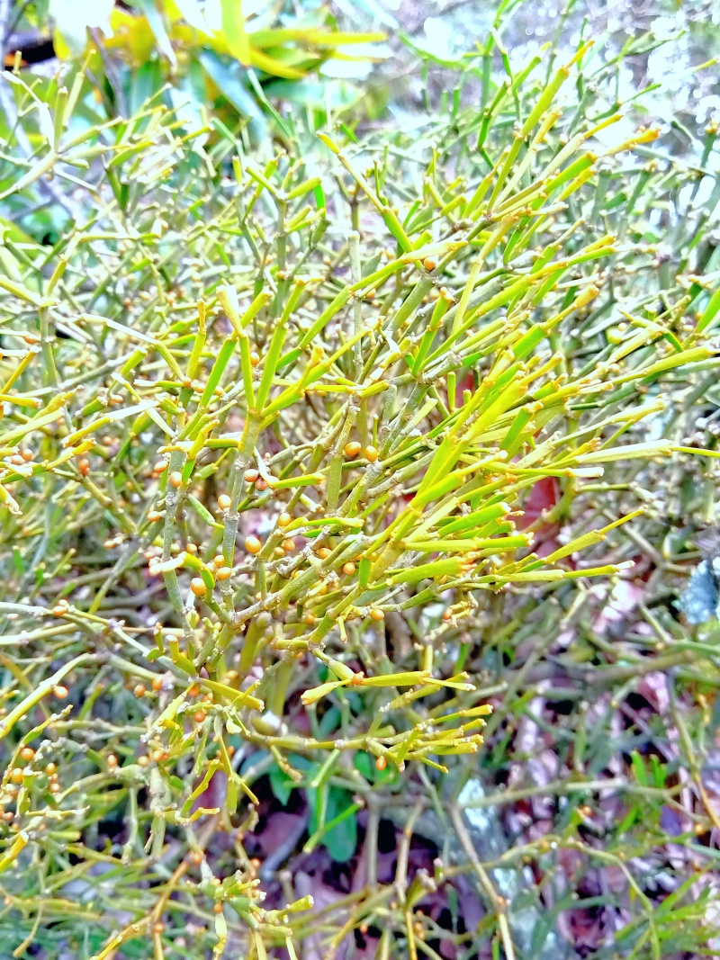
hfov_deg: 46.8
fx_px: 832
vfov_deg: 60.0
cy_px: 480
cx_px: 360
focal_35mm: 30
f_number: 1.9
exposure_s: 1/50
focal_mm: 4.95
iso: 521
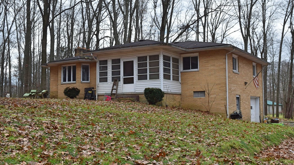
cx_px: 149
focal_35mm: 47
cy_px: 86
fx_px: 363
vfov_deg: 25.7
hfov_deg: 44.1
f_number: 8
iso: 280
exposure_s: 1/250
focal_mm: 29
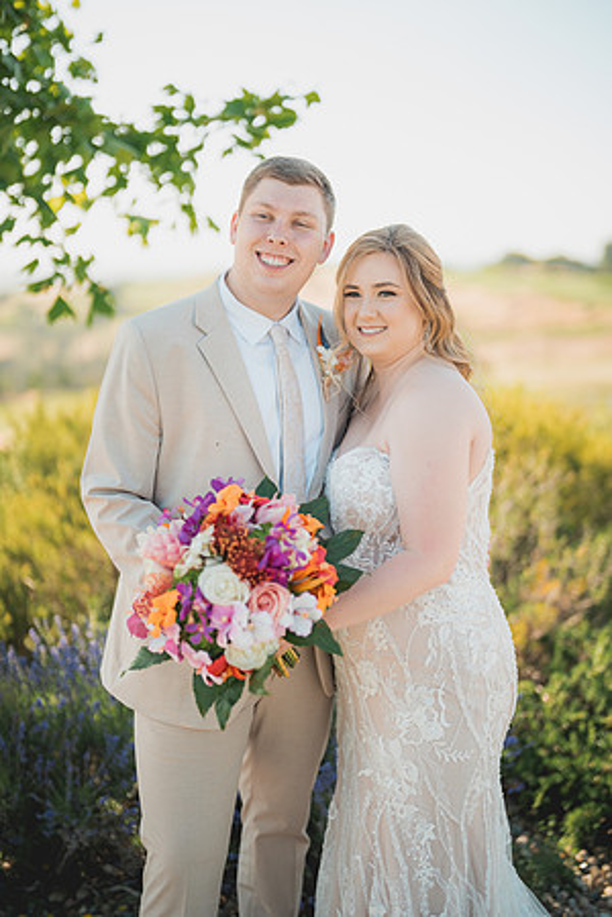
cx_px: 306
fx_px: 1275
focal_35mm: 50
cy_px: 458
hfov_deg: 27.0
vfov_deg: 39.6
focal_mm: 50
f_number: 1.2
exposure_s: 1/1600
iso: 50
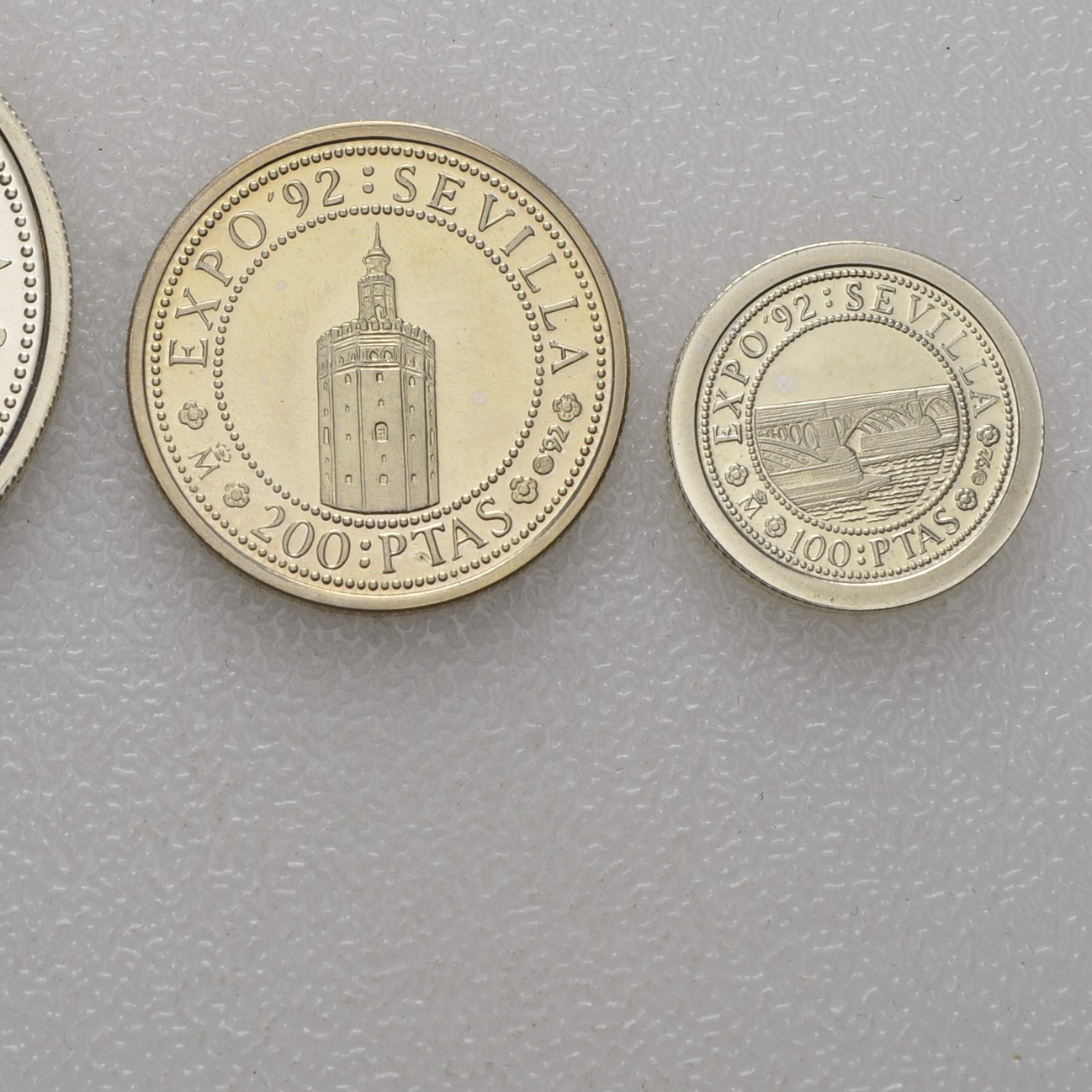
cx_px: 242
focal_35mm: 133
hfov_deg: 13.1
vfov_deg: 13.1
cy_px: 469
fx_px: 4740
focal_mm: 55
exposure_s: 1/250
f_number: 14
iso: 400
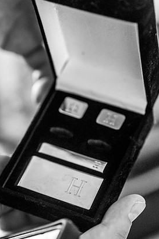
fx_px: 764
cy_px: 116
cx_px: 75
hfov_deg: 11.9
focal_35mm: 115
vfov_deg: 17.8
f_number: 4
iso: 2000
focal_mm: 105
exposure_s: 1/60
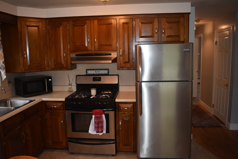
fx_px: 198
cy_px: 80
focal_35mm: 30
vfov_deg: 43.6
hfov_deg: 61.9
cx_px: 119
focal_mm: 20
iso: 1250
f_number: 3.5
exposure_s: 1/125
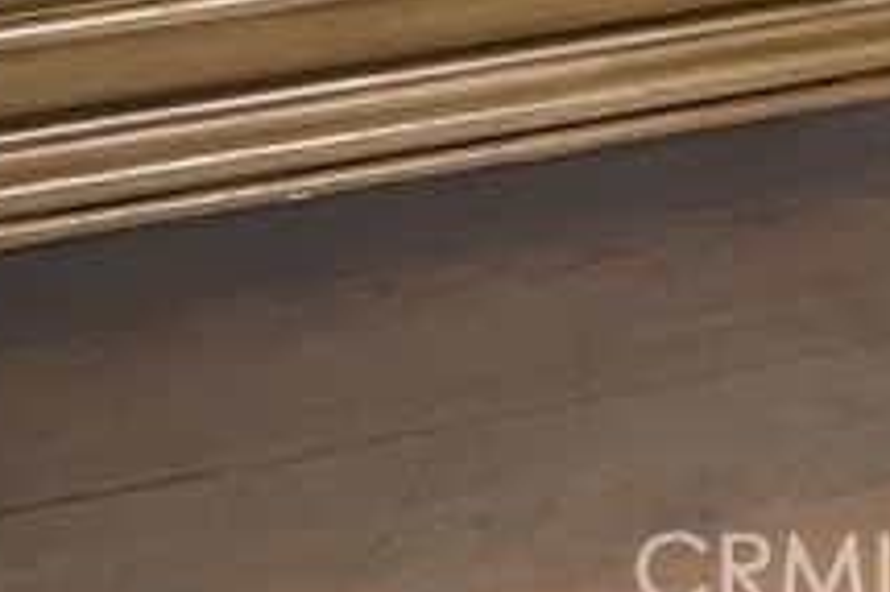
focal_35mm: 129
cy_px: -1490
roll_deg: -2.3
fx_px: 3187
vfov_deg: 8.1
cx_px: 1064
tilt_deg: -5.4
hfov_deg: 15.3
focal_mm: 4.2
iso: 250
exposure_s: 1/60
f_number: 1.6
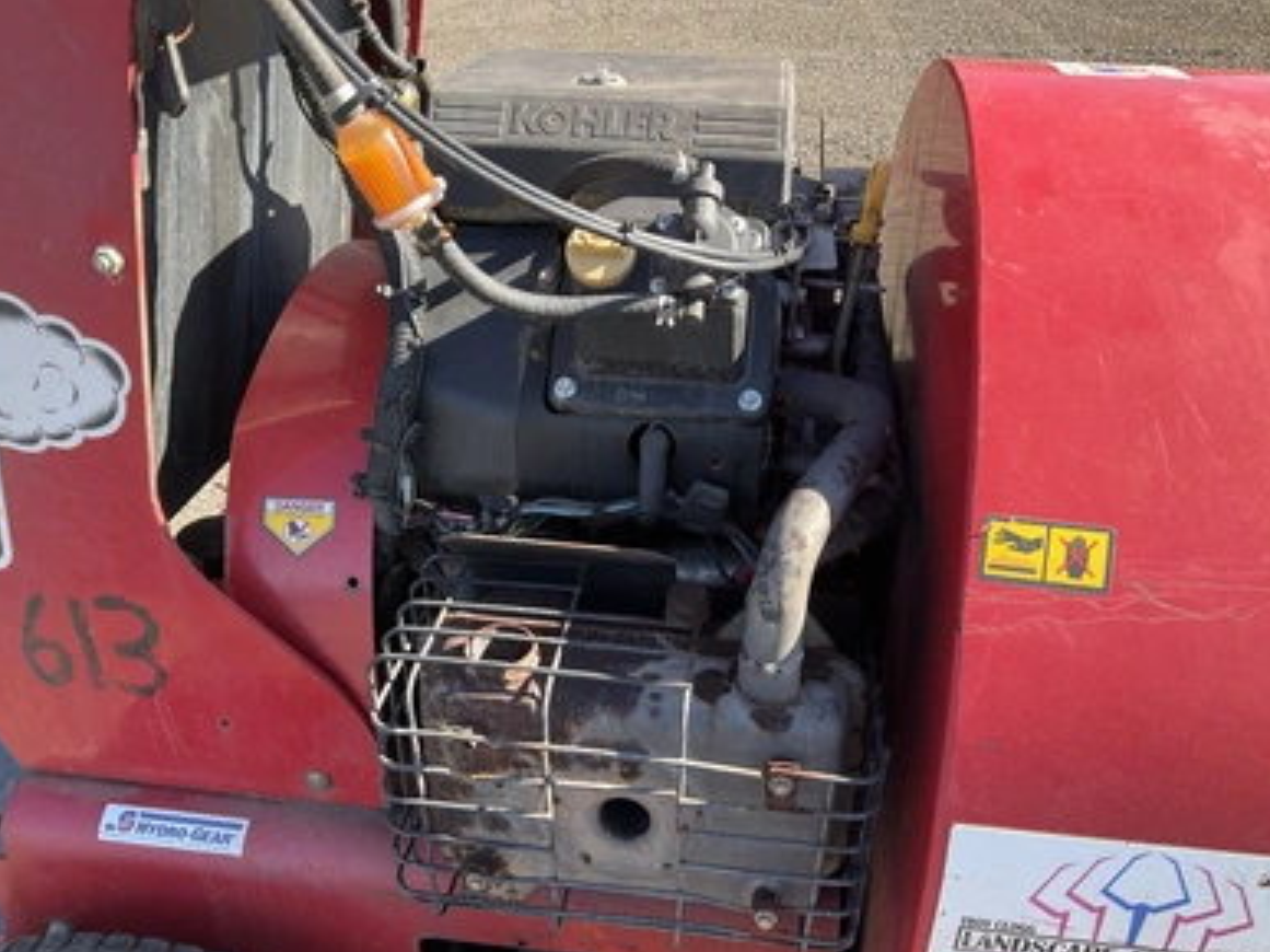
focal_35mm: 30
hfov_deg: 60.0
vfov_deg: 46.8
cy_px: 489
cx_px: 624
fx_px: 1100
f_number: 1.8
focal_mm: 3
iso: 20
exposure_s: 1/236
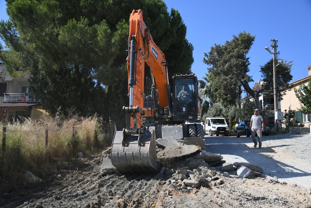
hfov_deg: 55.8
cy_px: 104
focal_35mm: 34
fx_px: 294
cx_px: 156
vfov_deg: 38.9
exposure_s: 1/1000
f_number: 3.8
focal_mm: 23
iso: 100
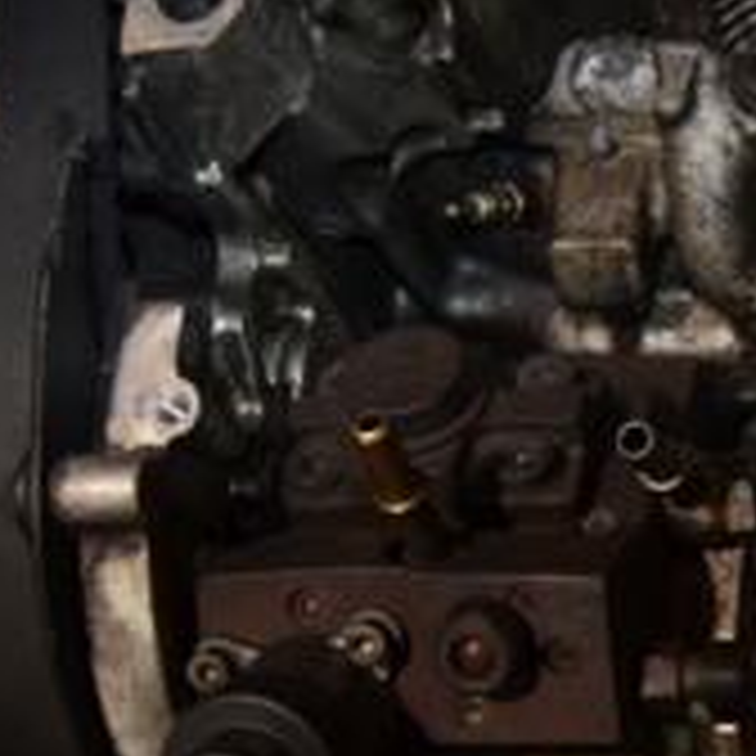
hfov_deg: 16.0
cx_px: 1112
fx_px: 2471
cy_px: 378
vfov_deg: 17.4
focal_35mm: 100
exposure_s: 1/60
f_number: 5
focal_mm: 22
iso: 800
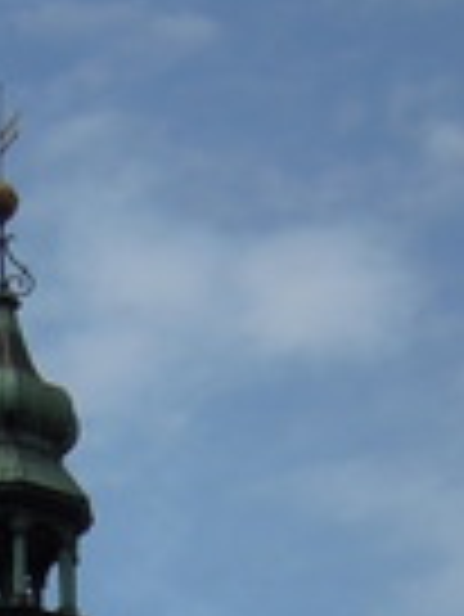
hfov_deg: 7.1
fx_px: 3747
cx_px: -14
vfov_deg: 8.8
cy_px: 1281
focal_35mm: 210
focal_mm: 8.1
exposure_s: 1/1250
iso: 160
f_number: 5.6
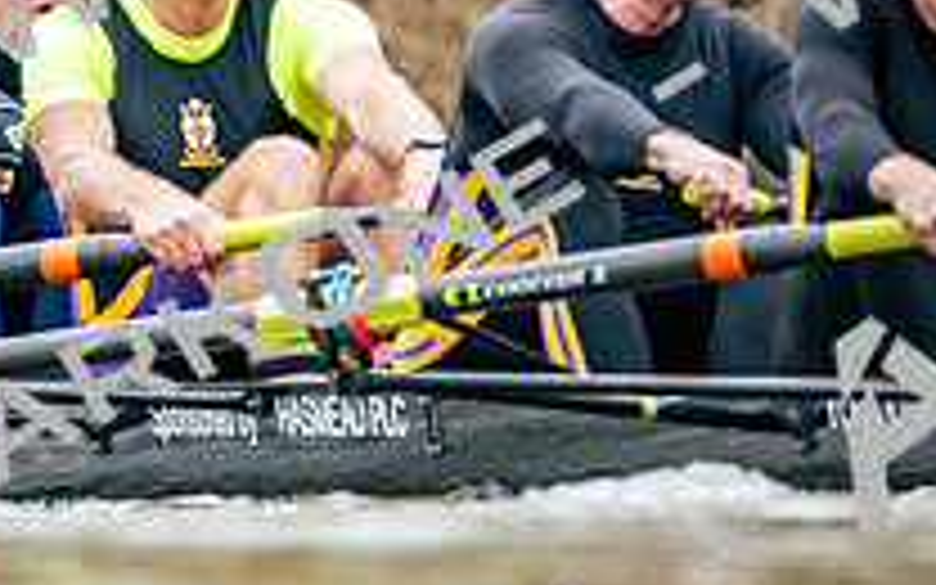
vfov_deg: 0.8
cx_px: 450
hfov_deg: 1.2
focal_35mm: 1709
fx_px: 43595
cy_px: 106
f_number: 6.3
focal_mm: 600
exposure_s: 1/2000
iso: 6400
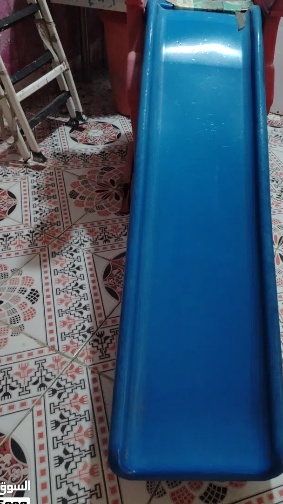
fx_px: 441
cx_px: 189
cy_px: 207
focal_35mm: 33
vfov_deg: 59.1
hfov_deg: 35.3
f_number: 1.75
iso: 4772
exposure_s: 1/20
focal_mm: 5.25
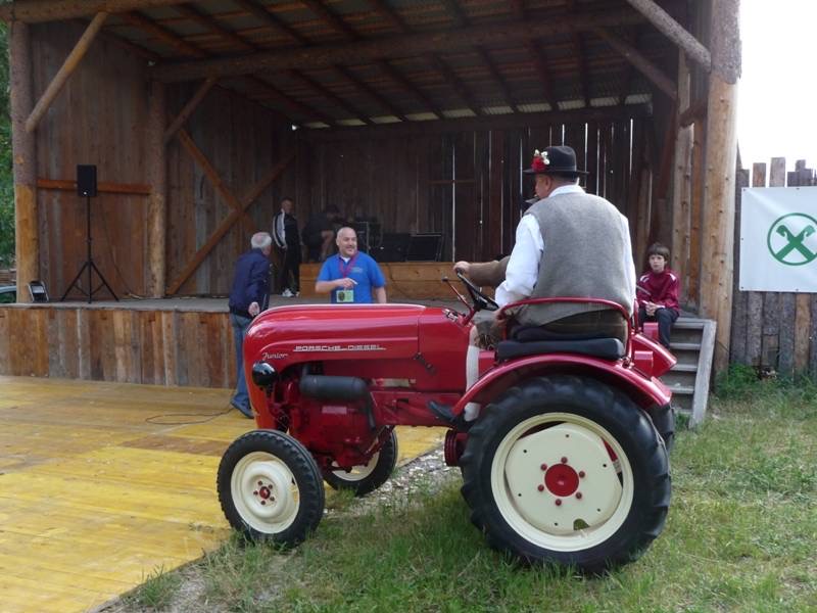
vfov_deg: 37.7
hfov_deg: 49.0
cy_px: 306
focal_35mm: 38
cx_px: 408
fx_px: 897
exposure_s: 1/160
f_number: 3.8
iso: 200
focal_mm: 6.3
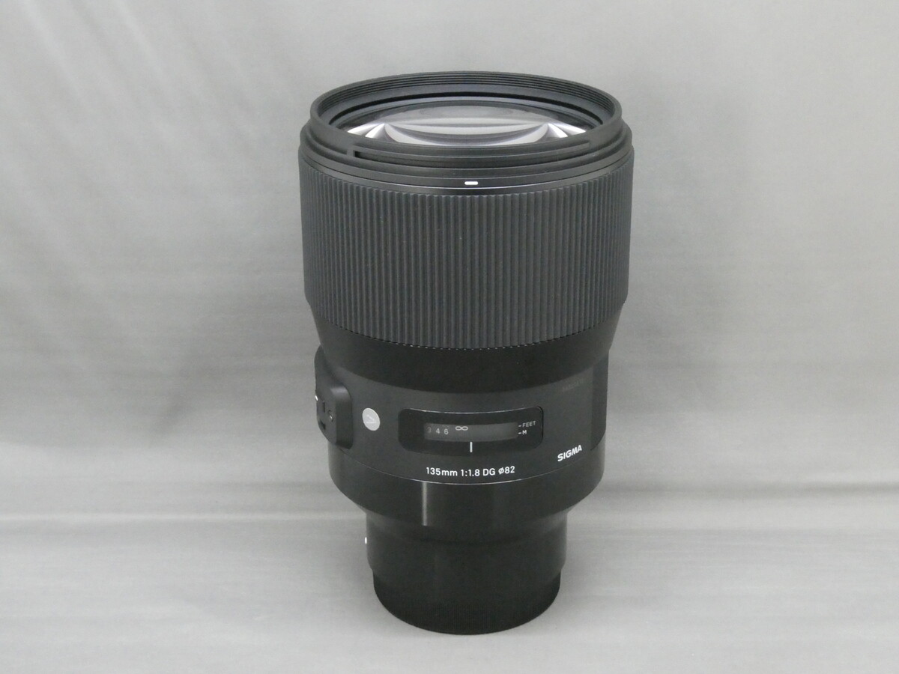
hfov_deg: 33.8
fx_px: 1480
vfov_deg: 25.7
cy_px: 337
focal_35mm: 57
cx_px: 450
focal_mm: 10.3
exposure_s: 1/30
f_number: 5.6
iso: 1600
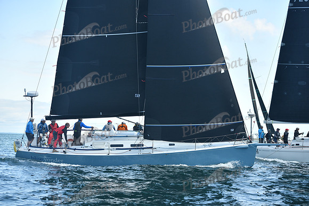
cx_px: 154
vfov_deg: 19.5
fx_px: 601
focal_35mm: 70
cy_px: 103
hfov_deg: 28.8
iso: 320
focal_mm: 70
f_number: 4.5
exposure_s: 1/640
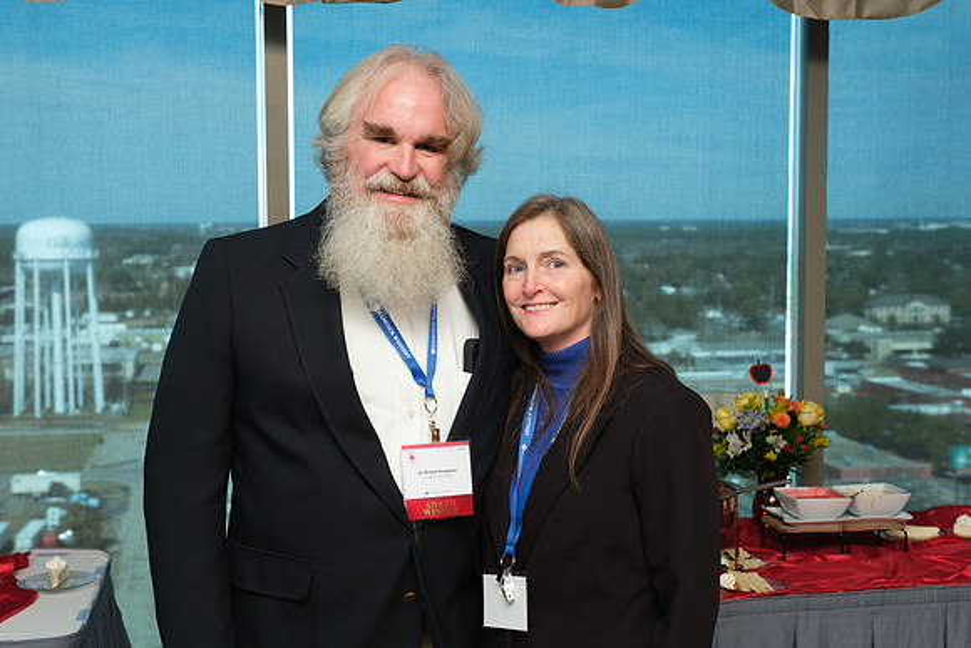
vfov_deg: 27.0
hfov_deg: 39.6
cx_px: 486
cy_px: 324
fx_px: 1349
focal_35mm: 50
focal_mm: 33.2
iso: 1000
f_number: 5.6
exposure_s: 1/125
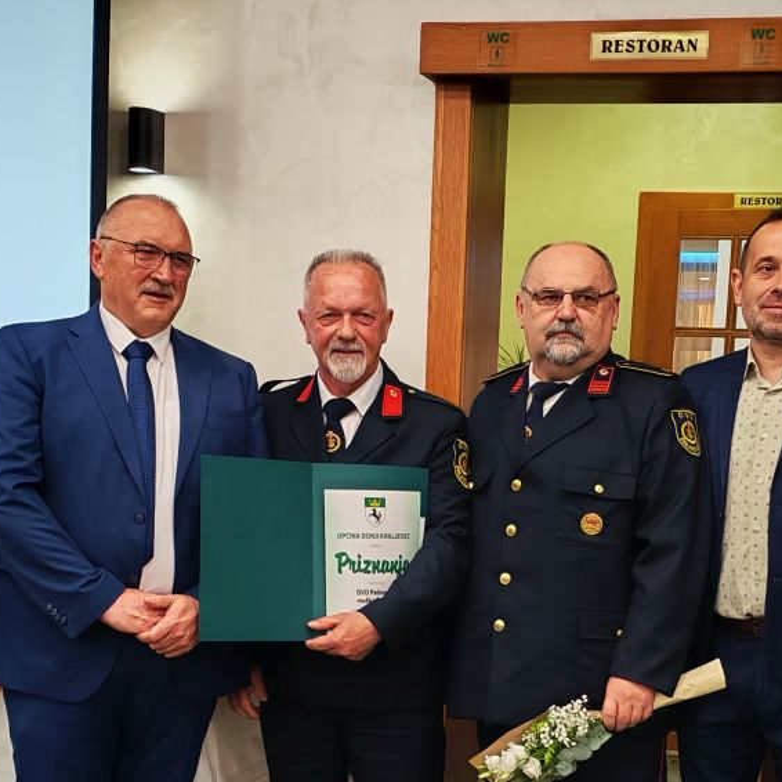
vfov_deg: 24.6
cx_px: 455
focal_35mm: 69
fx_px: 1764
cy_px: 616
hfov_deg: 25.0
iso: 400
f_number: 1.9
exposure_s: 1/100
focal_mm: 6.12
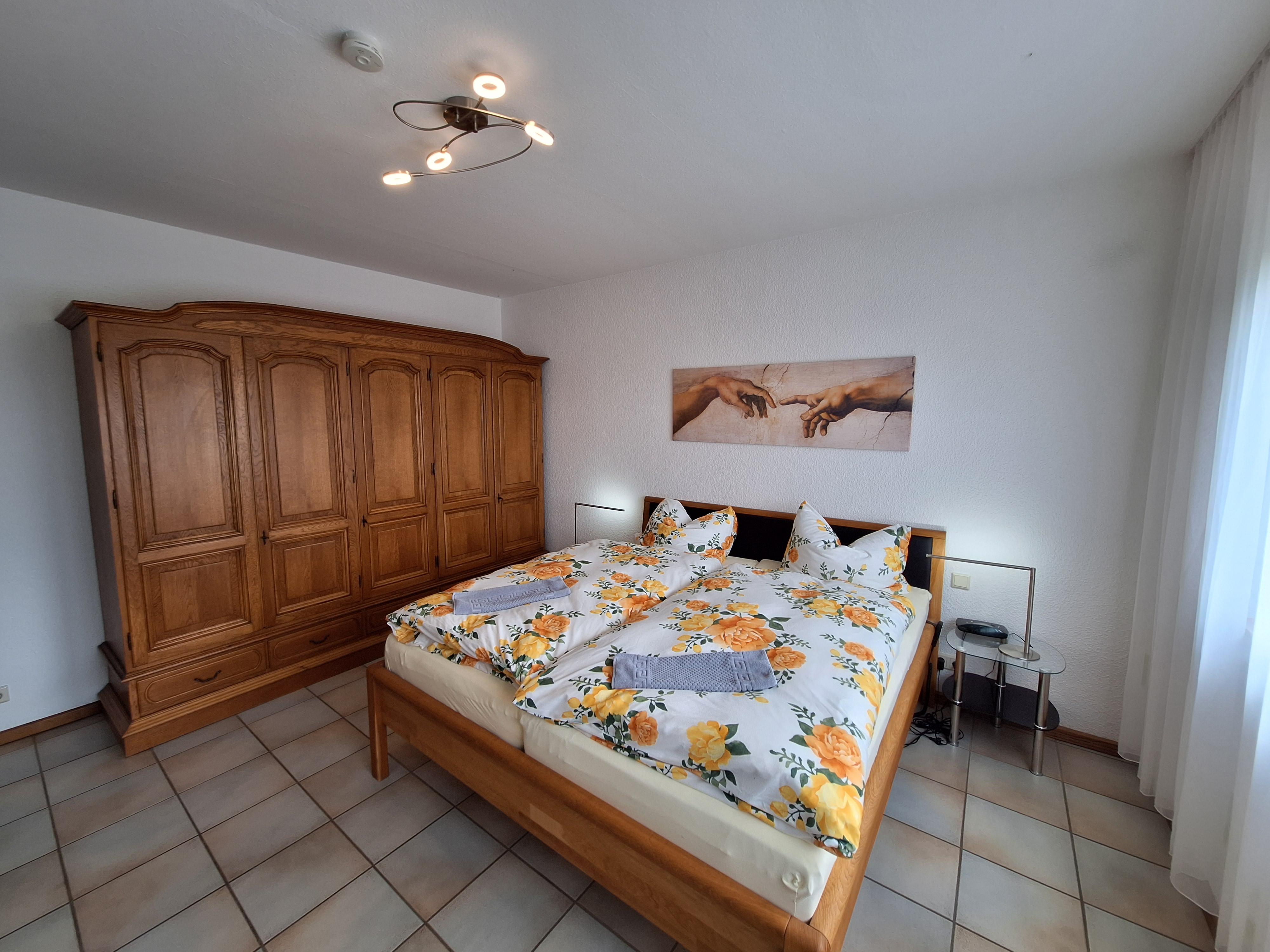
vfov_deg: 89.9
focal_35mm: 13
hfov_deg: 106.2
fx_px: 477
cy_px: 476
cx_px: 635
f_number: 2.2
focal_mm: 1.74
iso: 50
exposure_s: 1/50
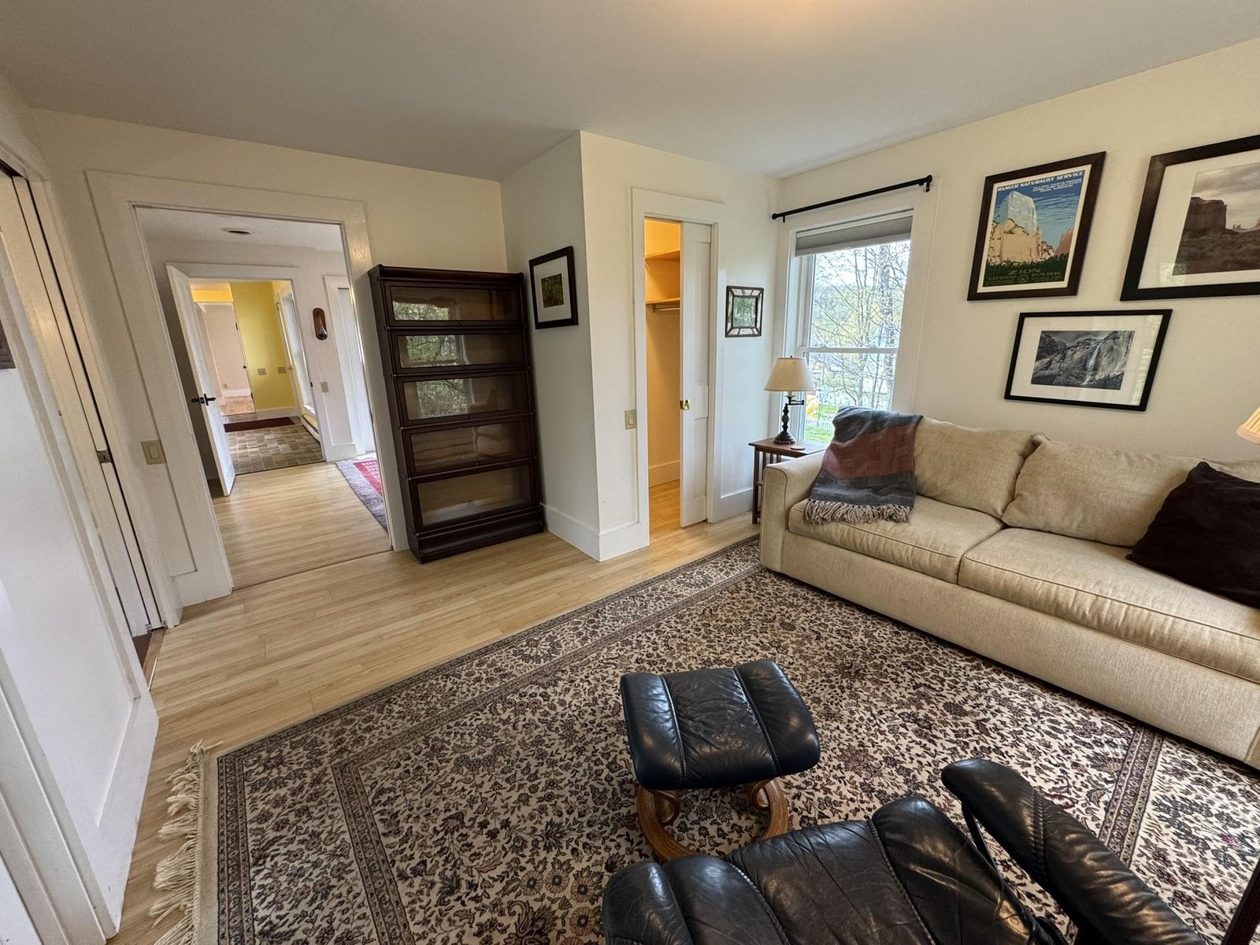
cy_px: 472
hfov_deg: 102.1
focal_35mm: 14
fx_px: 510
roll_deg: +1.2
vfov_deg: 85.7
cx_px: 630
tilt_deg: -15.7
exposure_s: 1/60
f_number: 2.2
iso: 160
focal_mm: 2.22
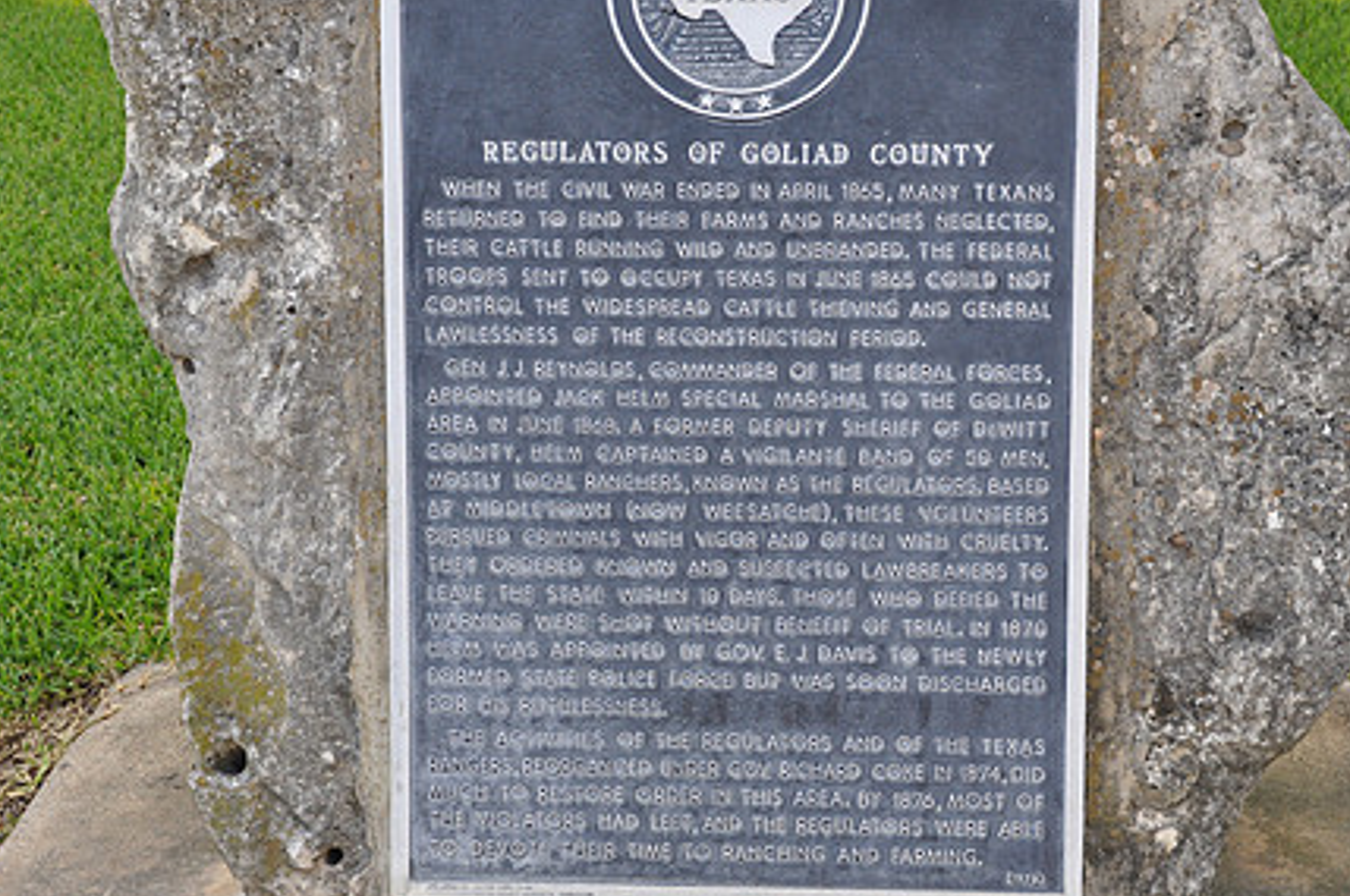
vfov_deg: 17.7
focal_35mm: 77
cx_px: 765
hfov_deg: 26.3
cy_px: 417
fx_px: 2884
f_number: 5.6
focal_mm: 38
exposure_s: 1/125
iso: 280
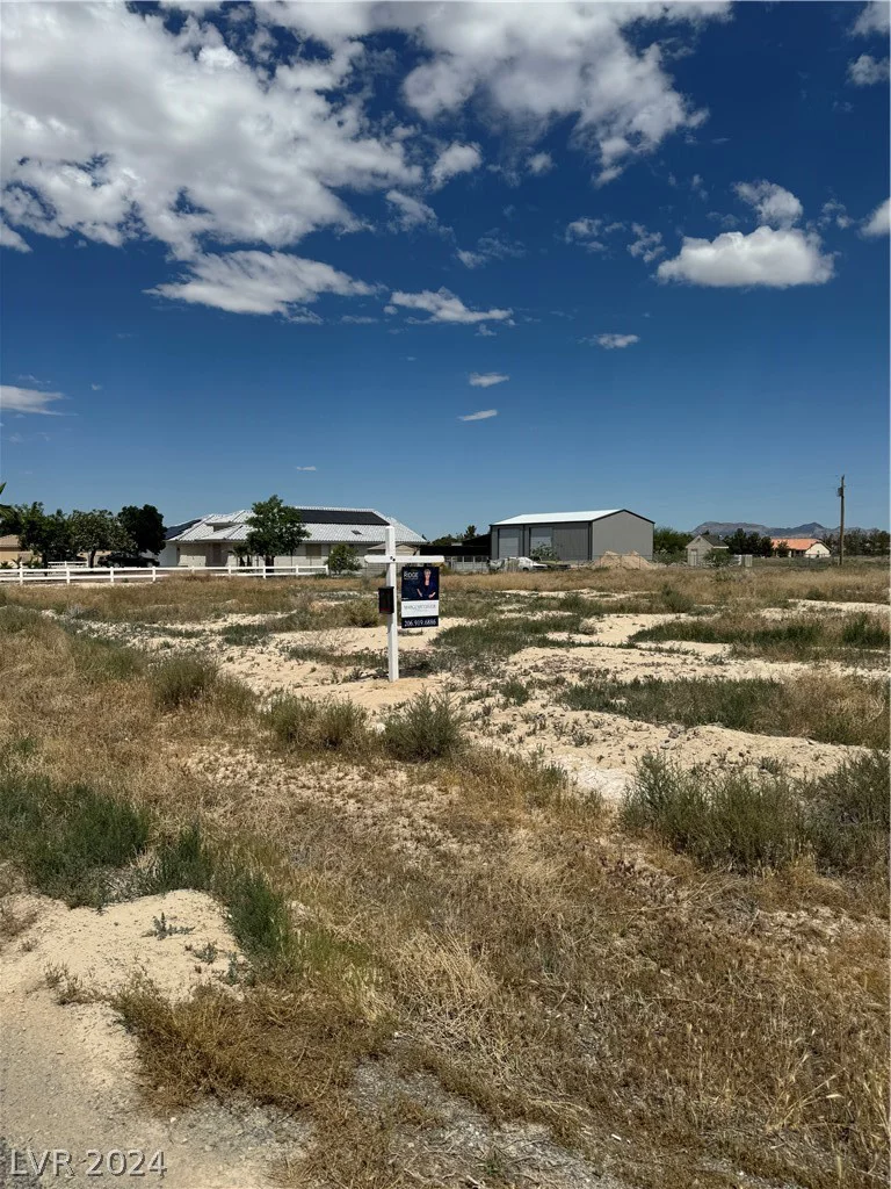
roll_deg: -0.8
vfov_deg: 71.6
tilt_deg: -3.6
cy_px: 594
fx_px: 824
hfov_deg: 56.8
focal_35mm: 24
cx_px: 446
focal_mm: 6.76
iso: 80
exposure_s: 1/12346
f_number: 1.78
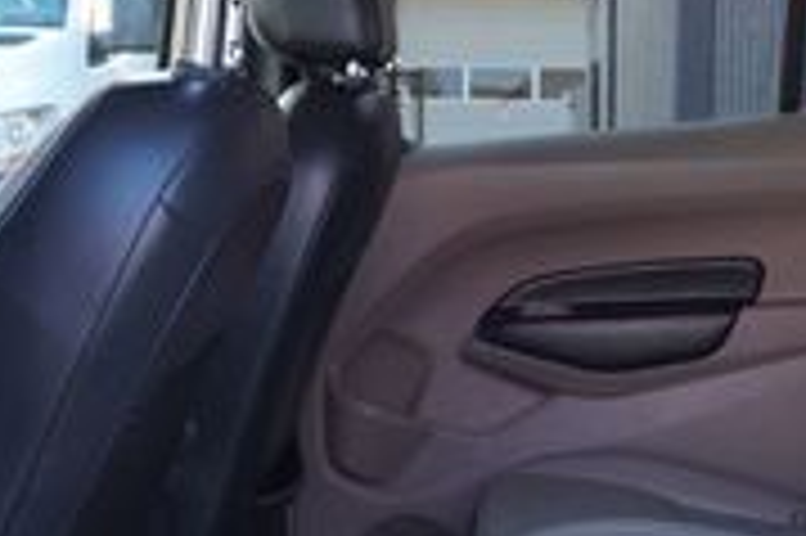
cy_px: 351
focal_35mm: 86
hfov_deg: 23.4
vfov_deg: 15.8
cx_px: 617
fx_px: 1924
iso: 160
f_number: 4
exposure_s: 1/60
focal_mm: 16
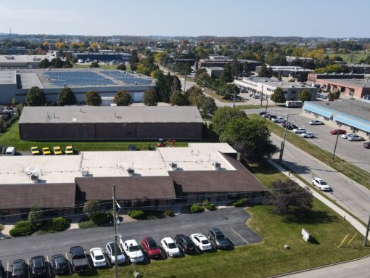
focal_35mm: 32
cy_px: 165
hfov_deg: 56.0
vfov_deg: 44.0
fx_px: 342
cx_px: 133
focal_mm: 4.5
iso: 100
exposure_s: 1/640
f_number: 2.8
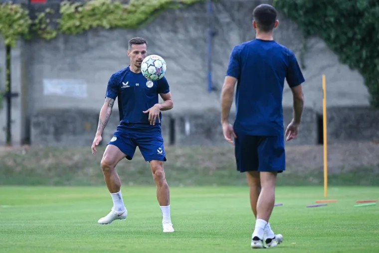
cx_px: 190
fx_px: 3157
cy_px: 126
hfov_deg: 6.9
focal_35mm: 300
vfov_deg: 4.6
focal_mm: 200
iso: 3200
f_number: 2.8
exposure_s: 1/800
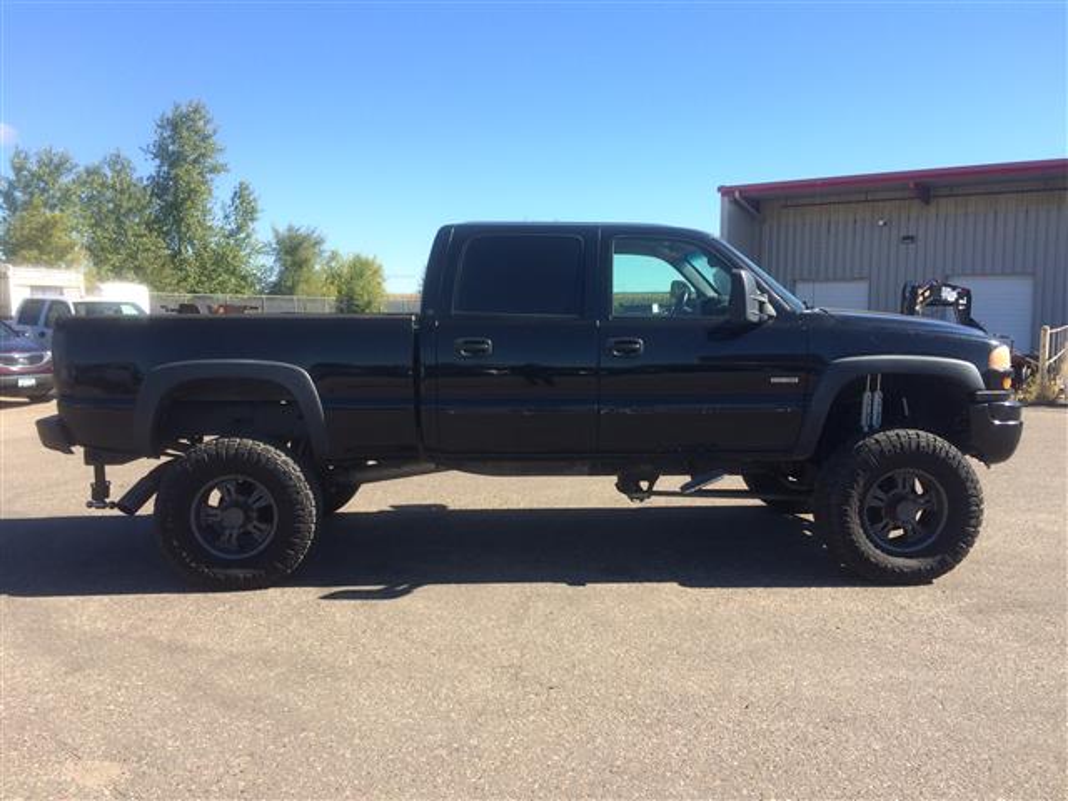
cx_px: 534
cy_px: 400
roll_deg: +1.0
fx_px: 895
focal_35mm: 29
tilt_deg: -5.6
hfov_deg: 61.7
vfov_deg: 48.2
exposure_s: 1/855
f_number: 2.2
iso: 32
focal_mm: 4.15
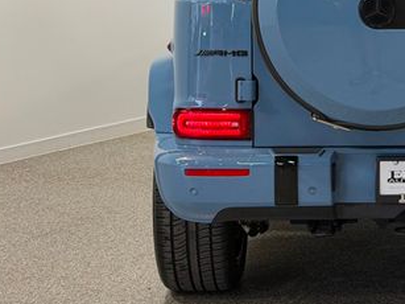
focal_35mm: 100
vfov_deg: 14.6
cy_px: 38
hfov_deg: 19.1
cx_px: 408
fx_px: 1170
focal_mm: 6.76
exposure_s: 1/125
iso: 50
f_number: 1.78
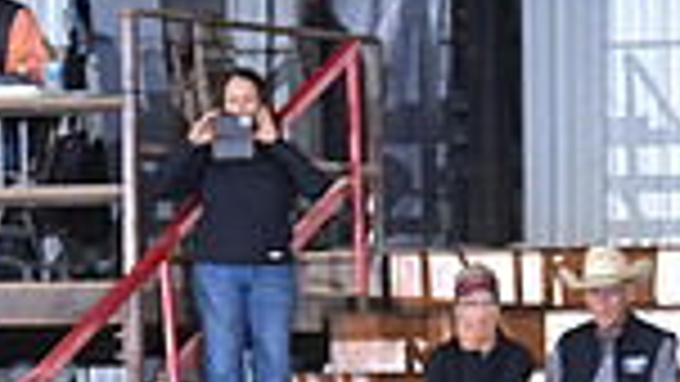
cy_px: 735
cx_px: 874
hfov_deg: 3.4
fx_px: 11596
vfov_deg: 1.9
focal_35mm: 643
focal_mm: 160
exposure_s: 1/250
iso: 1250
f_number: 3.2
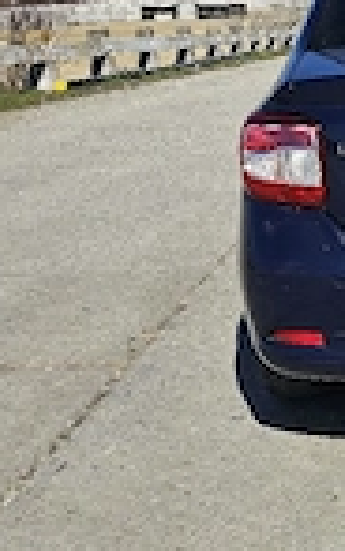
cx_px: 521
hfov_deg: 17.0
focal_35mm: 69
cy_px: 135
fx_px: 1037
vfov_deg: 29.3
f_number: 1.8
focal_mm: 5
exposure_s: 1/10000
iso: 50
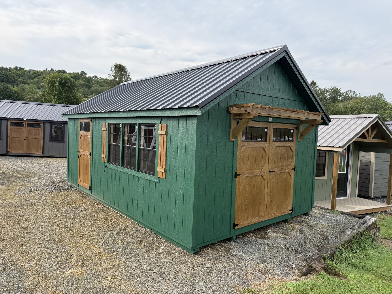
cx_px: 196
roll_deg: -0.9
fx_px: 272
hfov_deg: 71.6
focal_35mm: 24
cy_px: 147
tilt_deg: -4.7
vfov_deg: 56.8
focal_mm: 6.76
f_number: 1.78
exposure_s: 1/1901
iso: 100
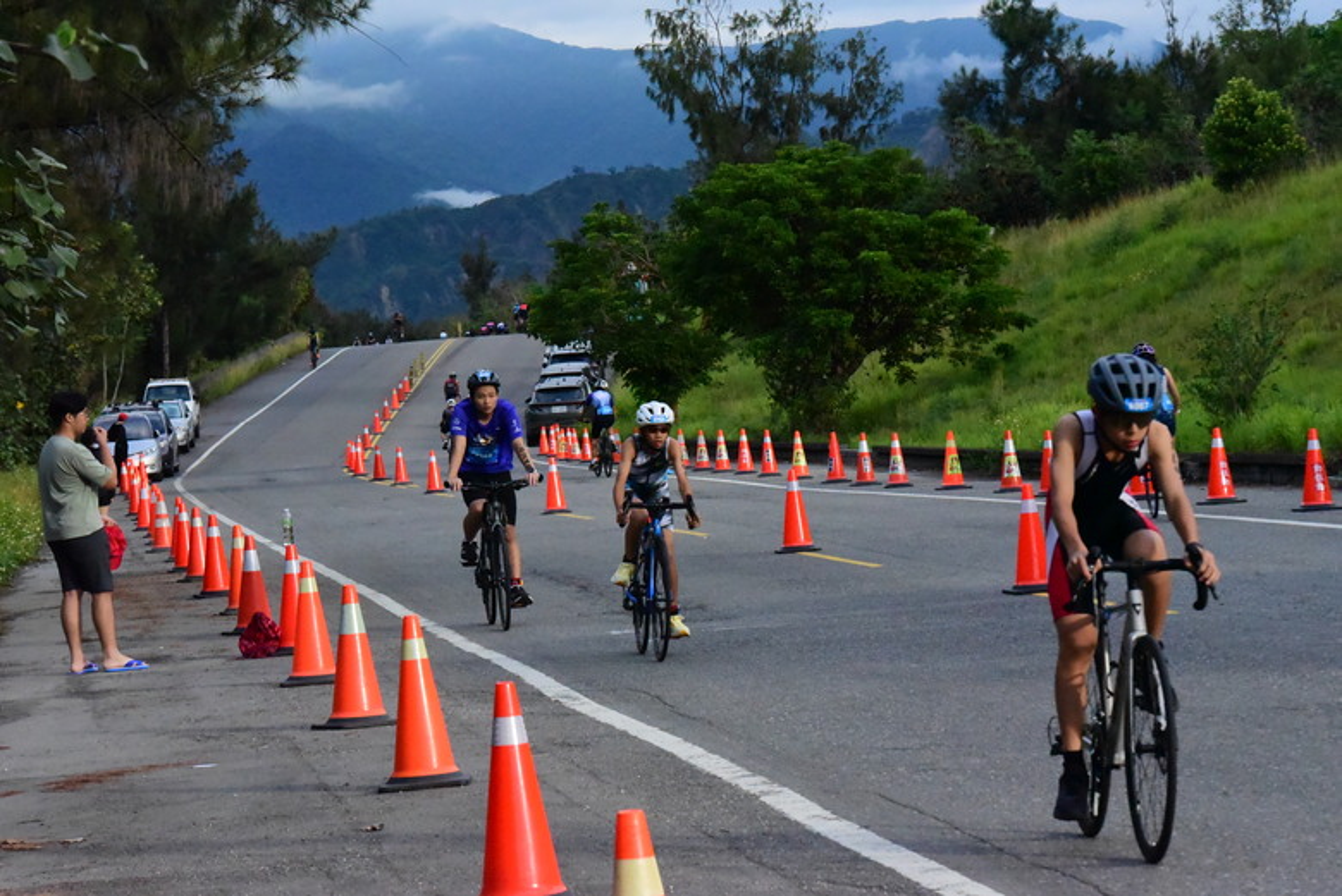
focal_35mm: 135
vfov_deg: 10.2
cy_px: 448
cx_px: 671
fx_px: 5035
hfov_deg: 15.2
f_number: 14
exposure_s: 1/3200
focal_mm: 135
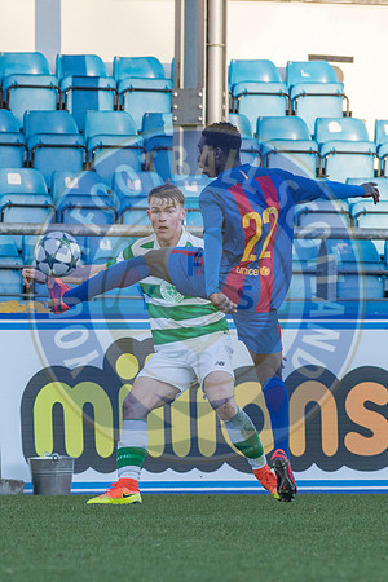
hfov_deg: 3.1
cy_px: 291
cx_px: 194
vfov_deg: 4.6
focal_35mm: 450
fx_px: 7274
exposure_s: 1/1000
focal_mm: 300
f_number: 6.3
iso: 800
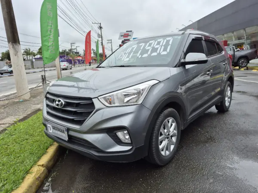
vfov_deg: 58.9
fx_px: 171
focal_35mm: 23
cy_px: 96
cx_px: 129
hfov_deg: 73.9
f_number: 1.8
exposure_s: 1/495
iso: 25
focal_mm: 5.4
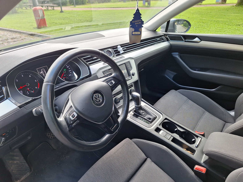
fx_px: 161
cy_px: 91
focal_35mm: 23
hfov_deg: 73.9
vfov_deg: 58.9
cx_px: 122
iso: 40
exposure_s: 1/135
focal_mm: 5.54
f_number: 1.8
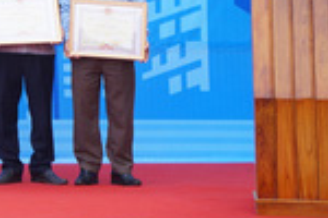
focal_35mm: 149
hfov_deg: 12.2
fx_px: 1359
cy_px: -47
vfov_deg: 9.1
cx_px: -321
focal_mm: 23
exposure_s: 1/80
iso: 100
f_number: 5.6
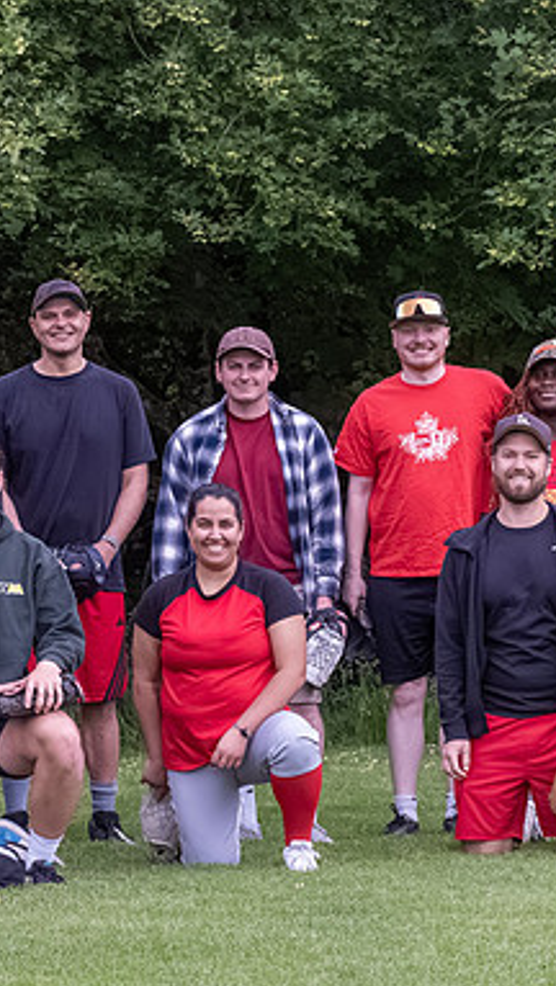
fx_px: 4290
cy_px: 537
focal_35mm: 164
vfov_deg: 13.1
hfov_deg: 7.4
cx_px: -11
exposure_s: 1/1600
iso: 6400
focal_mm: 43
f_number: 5.6
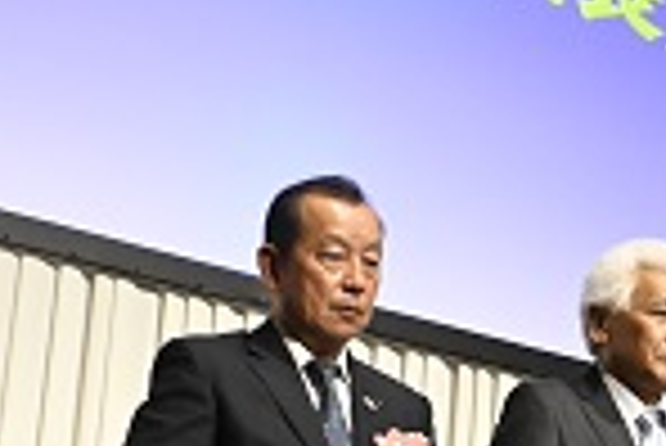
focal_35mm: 114
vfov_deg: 11.9
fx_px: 2111
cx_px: 688
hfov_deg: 17.5
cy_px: 453
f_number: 6.3
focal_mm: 26
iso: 6400
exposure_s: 1/250
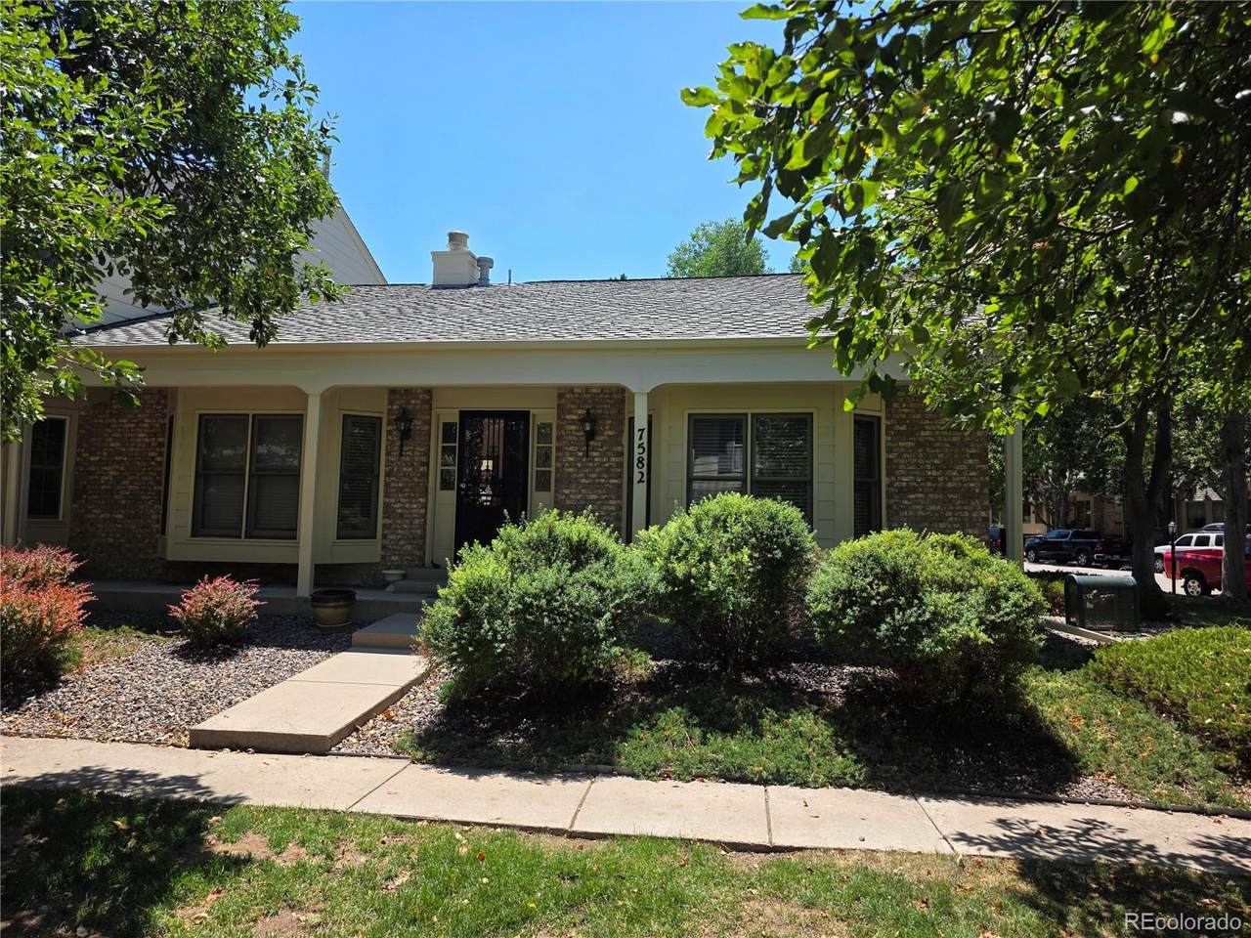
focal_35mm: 23
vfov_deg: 58.9
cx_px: 626
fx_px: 831
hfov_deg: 73.9
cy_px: 469
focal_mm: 6.3
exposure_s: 1/2715
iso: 80
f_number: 1.7
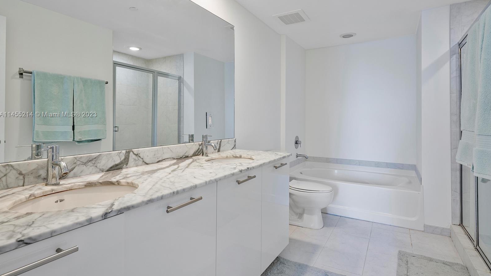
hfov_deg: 89.6
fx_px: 247
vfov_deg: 58.0
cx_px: 245
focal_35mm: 19
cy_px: 115
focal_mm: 18
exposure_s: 1/30
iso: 800
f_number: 8
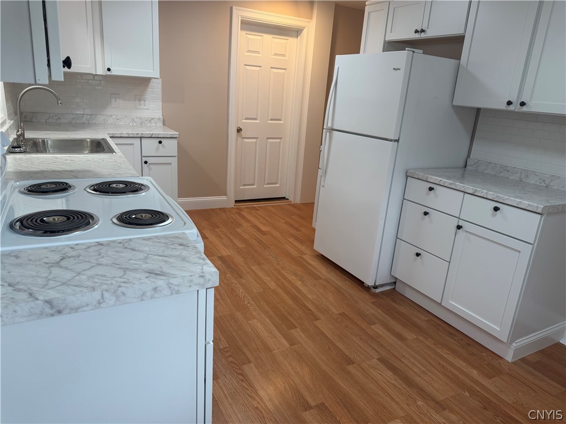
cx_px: 283
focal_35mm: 24
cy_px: 212
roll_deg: -4.8
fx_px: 392
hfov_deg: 71.6
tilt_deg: -17.7
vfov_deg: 56.8
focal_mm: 6.76
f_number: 1.78
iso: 100
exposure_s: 1/120
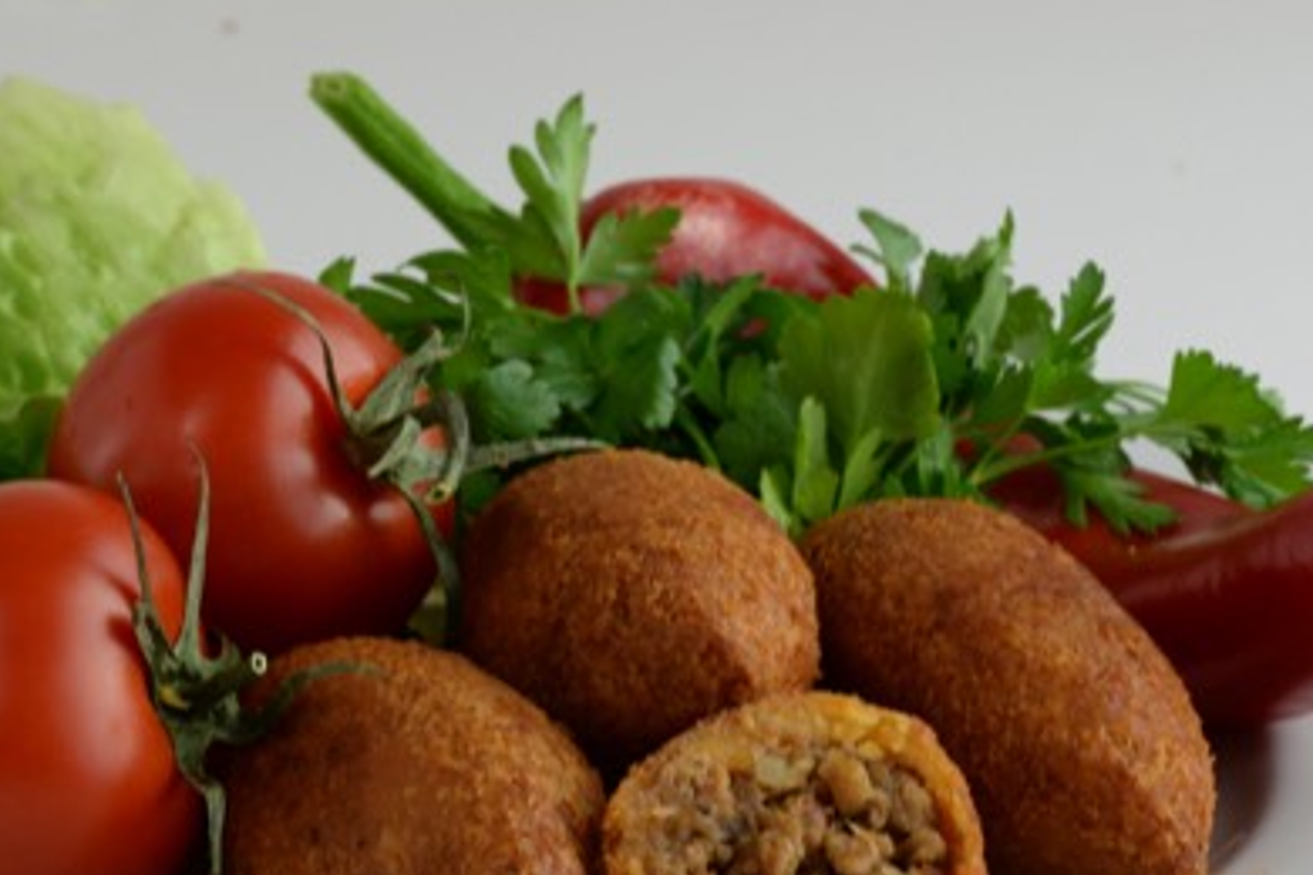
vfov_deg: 5.7
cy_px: 666
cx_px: 407
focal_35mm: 242
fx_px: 8826
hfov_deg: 8.5
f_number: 16
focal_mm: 105
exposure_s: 1/6
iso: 125
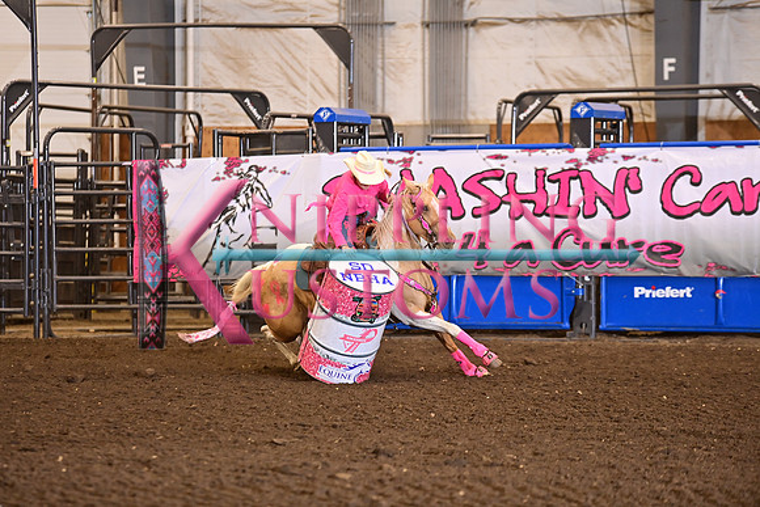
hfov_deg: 10.3
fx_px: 4223
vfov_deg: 6.9
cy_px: 254
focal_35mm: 200
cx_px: 380
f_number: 3.5
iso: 1600
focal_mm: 200
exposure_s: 1/250
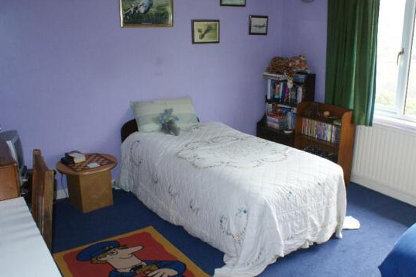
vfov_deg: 39.9
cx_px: 232
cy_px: 149
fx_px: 381
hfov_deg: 57.1
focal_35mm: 33
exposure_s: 1/100
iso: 800
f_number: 5.6
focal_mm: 18
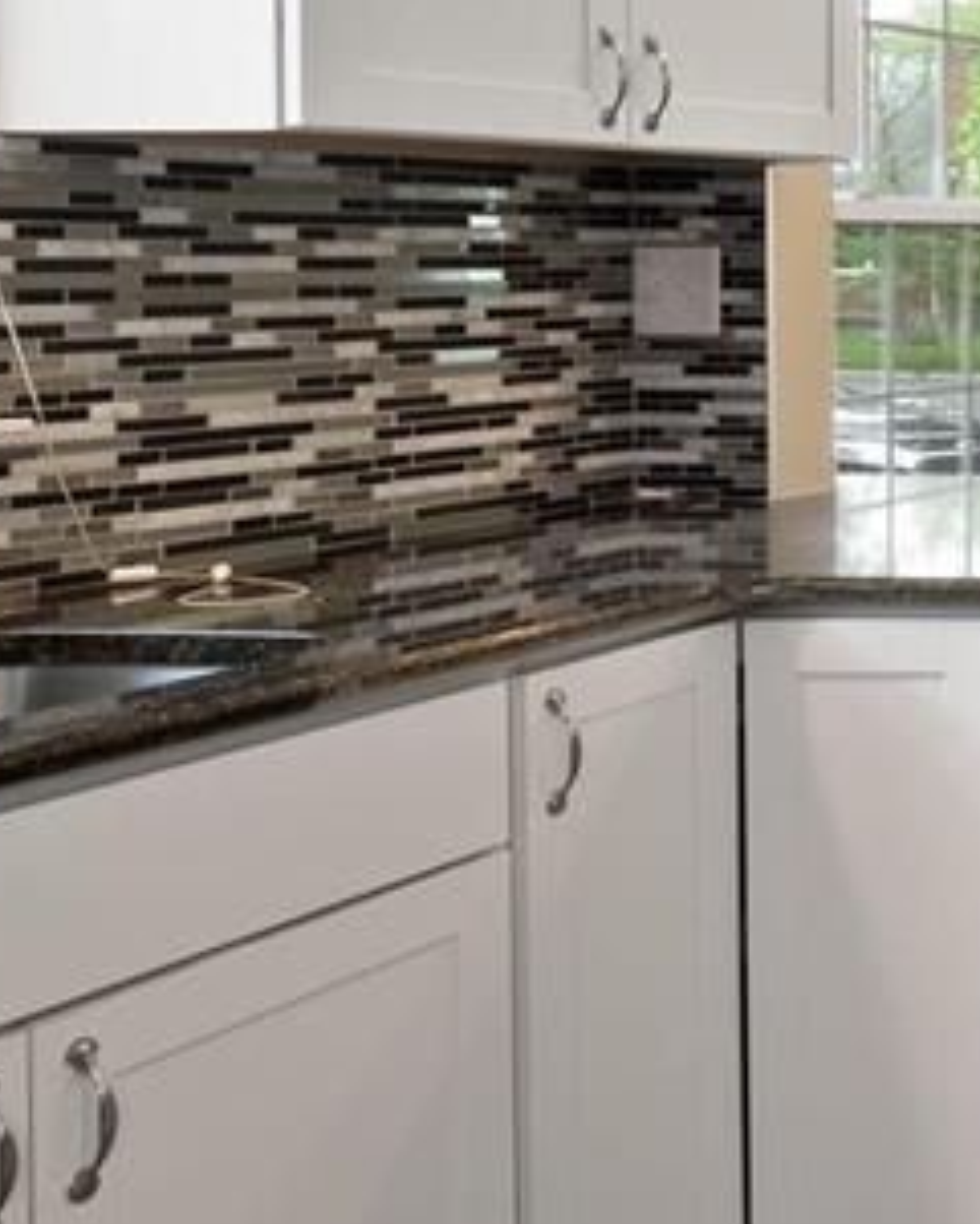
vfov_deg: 35.6
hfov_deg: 18.2
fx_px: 1848
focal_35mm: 51
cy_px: 268
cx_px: 2021
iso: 400
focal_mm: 8
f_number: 8
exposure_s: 1/4
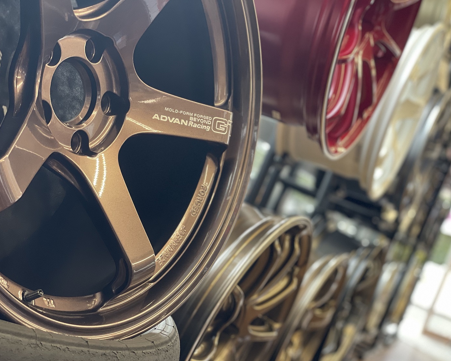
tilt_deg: +0.4
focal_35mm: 55
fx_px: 734
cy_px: 182
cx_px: 231
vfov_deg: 27.6
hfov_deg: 34.1
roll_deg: -22.3
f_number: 2
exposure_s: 1/122
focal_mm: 6
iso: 200
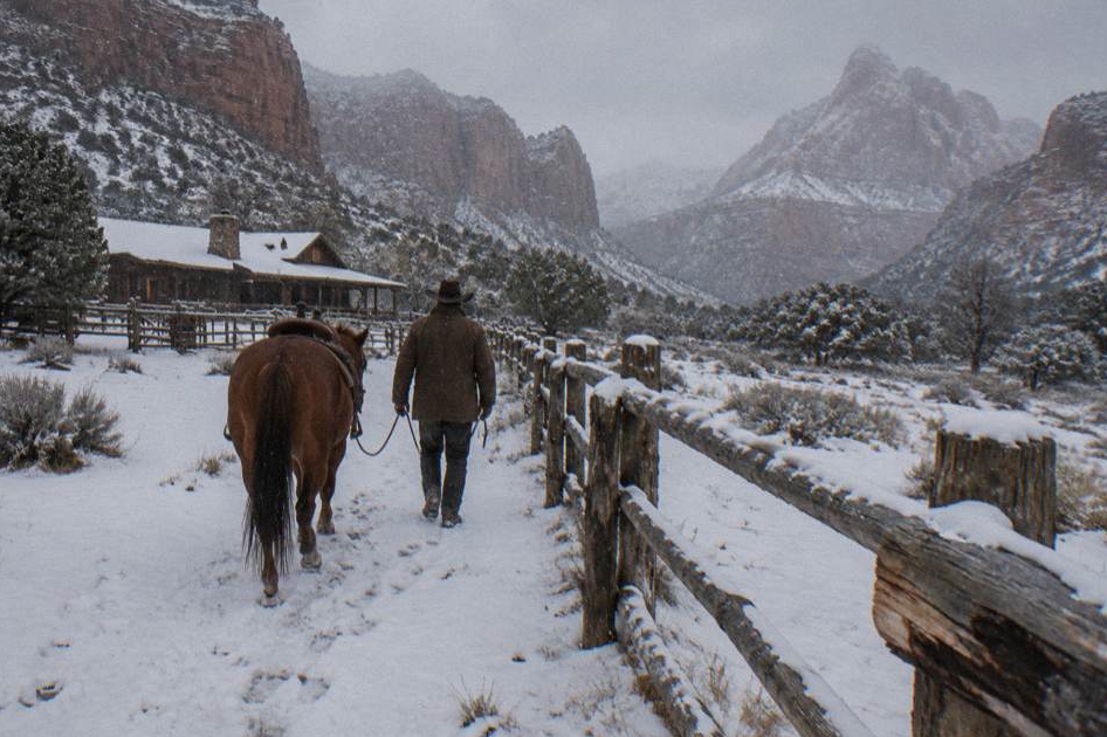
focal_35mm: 37
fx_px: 1137
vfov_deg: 35.9
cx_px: 545
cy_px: 361
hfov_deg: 51.9
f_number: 8
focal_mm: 35
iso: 100
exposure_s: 1/320
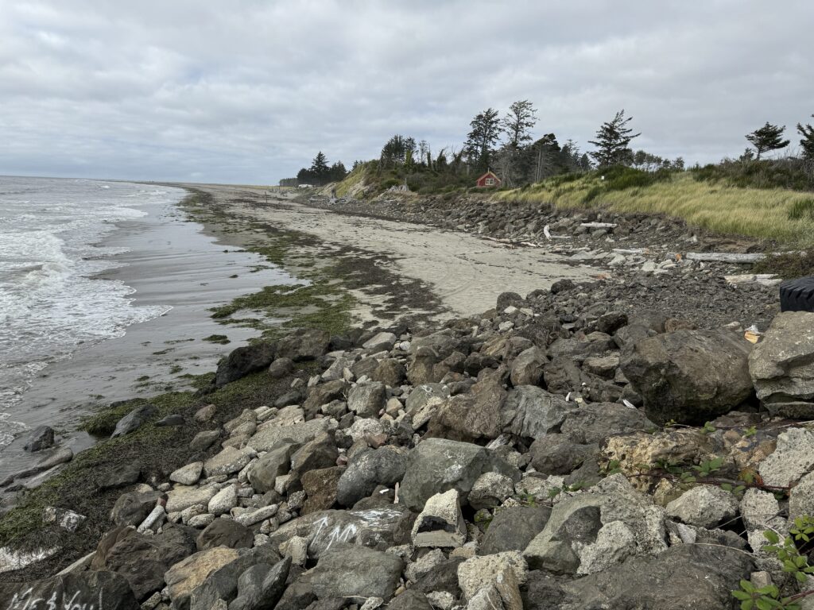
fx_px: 564
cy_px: 305
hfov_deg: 71.6
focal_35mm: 24
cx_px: 407
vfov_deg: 56.8
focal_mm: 6.76
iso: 80
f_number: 1.78
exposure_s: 1/3802
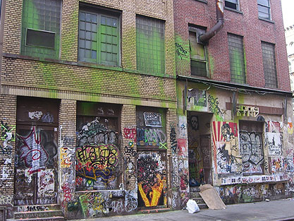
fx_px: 348
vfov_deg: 35.1
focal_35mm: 41
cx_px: 147
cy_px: 116
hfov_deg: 45.8
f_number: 2.8
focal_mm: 7.9
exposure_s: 1/125
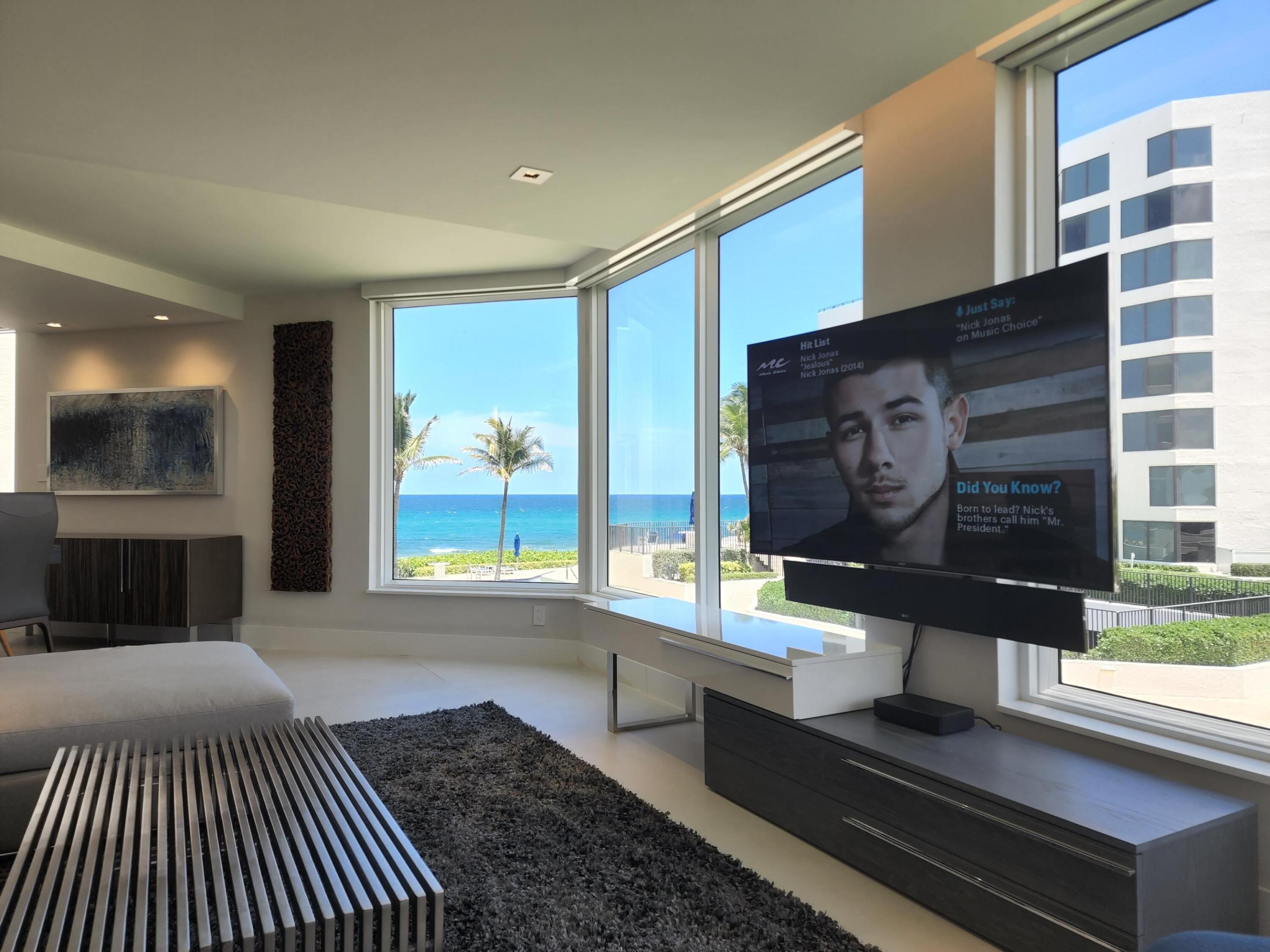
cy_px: 476
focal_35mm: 23
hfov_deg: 73.9
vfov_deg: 58.9
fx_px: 844
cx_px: 635
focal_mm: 6.4
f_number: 1.8
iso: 16
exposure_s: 1/120
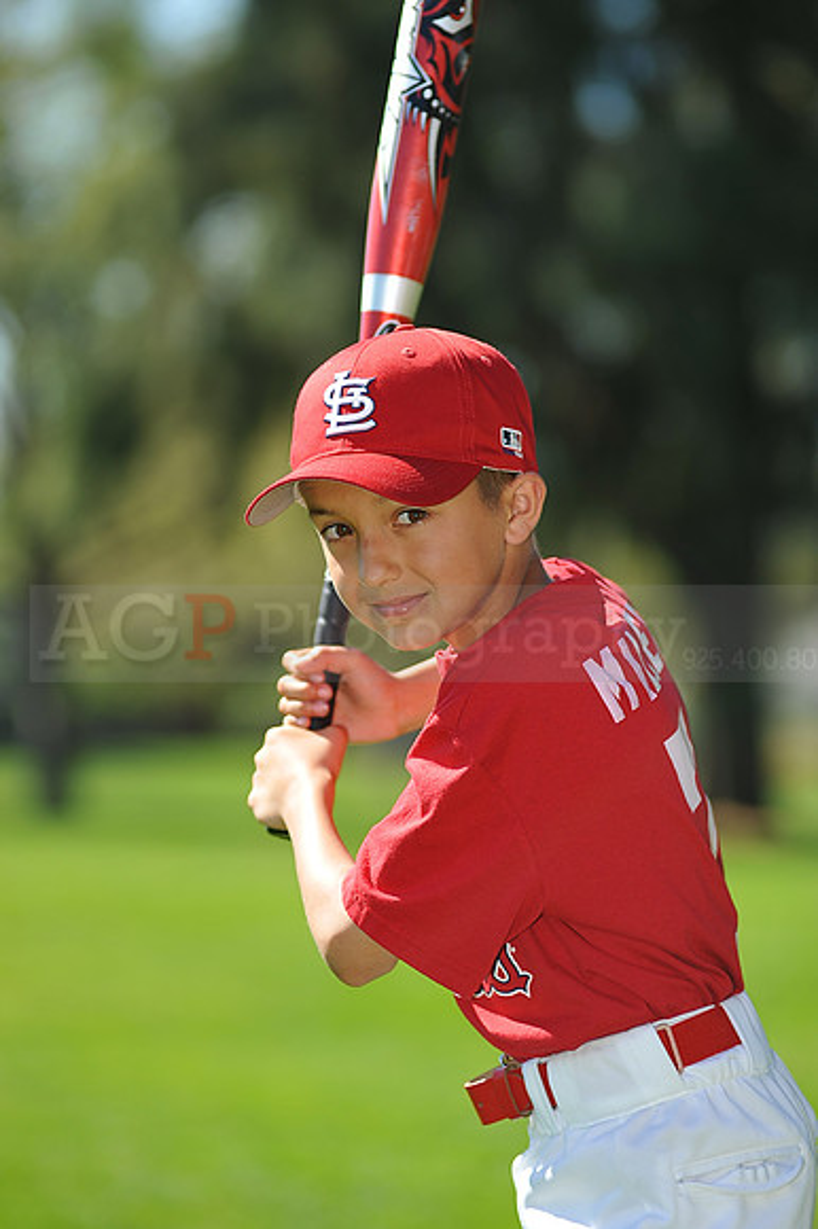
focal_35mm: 180
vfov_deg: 11.4
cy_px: 614
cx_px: 409
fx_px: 6142
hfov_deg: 7.6
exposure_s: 1/800
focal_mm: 180
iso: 200
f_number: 4.5
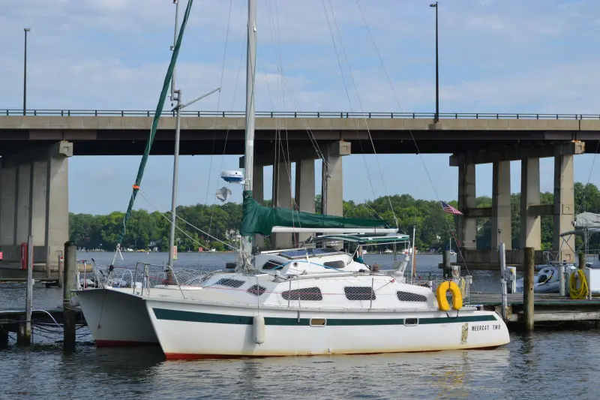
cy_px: 200
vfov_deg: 16.5
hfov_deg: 24.6
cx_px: 300
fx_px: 1375
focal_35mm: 82
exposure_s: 1/320
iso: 100
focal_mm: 55
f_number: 9
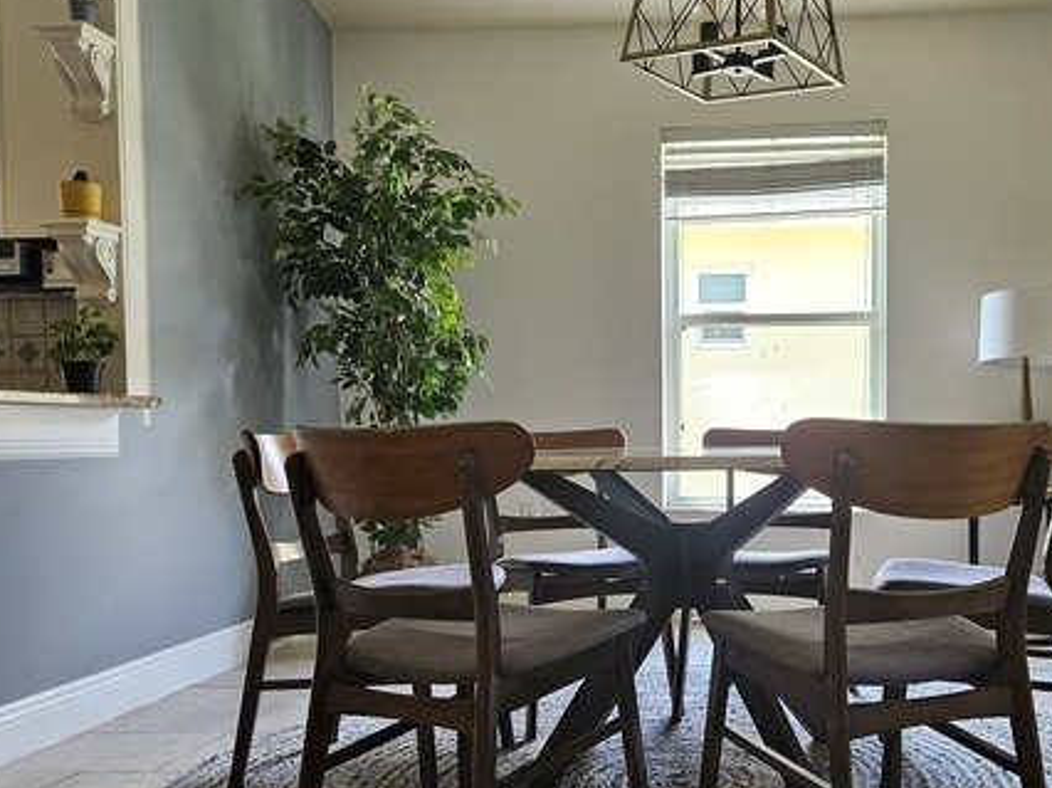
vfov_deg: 39.6
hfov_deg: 50.2
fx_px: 1093
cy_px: 442
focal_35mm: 36
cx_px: 725
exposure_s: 1/100
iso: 125
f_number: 1.8
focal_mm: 5.4
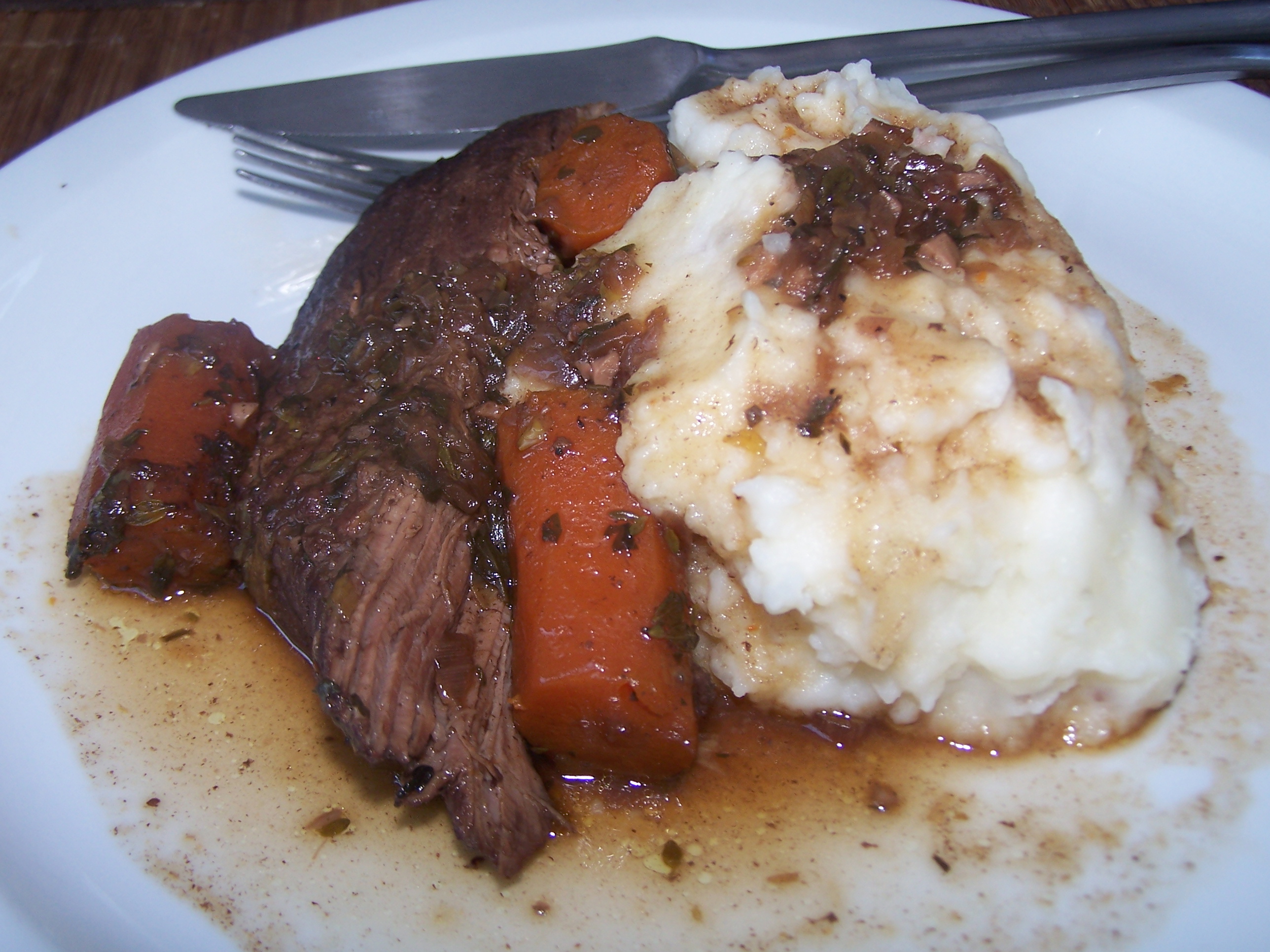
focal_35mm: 48
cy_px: 476
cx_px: 635
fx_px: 1761
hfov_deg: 39.7
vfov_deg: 30.3
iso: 80
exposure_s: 1/60
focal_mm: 8
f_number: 3
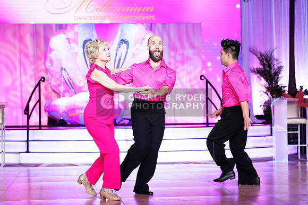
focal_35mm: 105
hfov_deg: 19.5
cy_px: 102
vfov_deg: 13.0
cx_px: 154
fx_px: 899
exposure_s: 1/400
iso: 2500
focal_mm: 105
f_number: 4
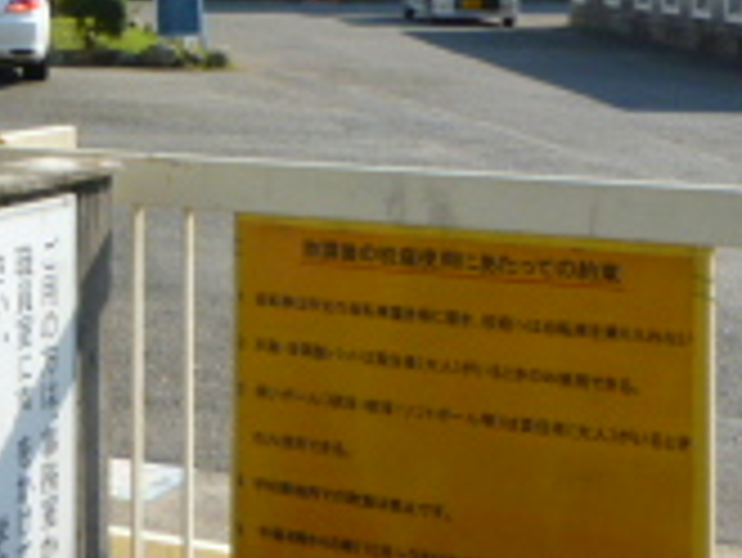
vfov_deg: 14.7
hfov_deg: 19.5
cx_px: -49
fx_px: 2081
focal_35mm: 97
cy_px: -130
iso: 100
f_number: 4.5
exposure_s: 1/400
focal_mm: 4.5
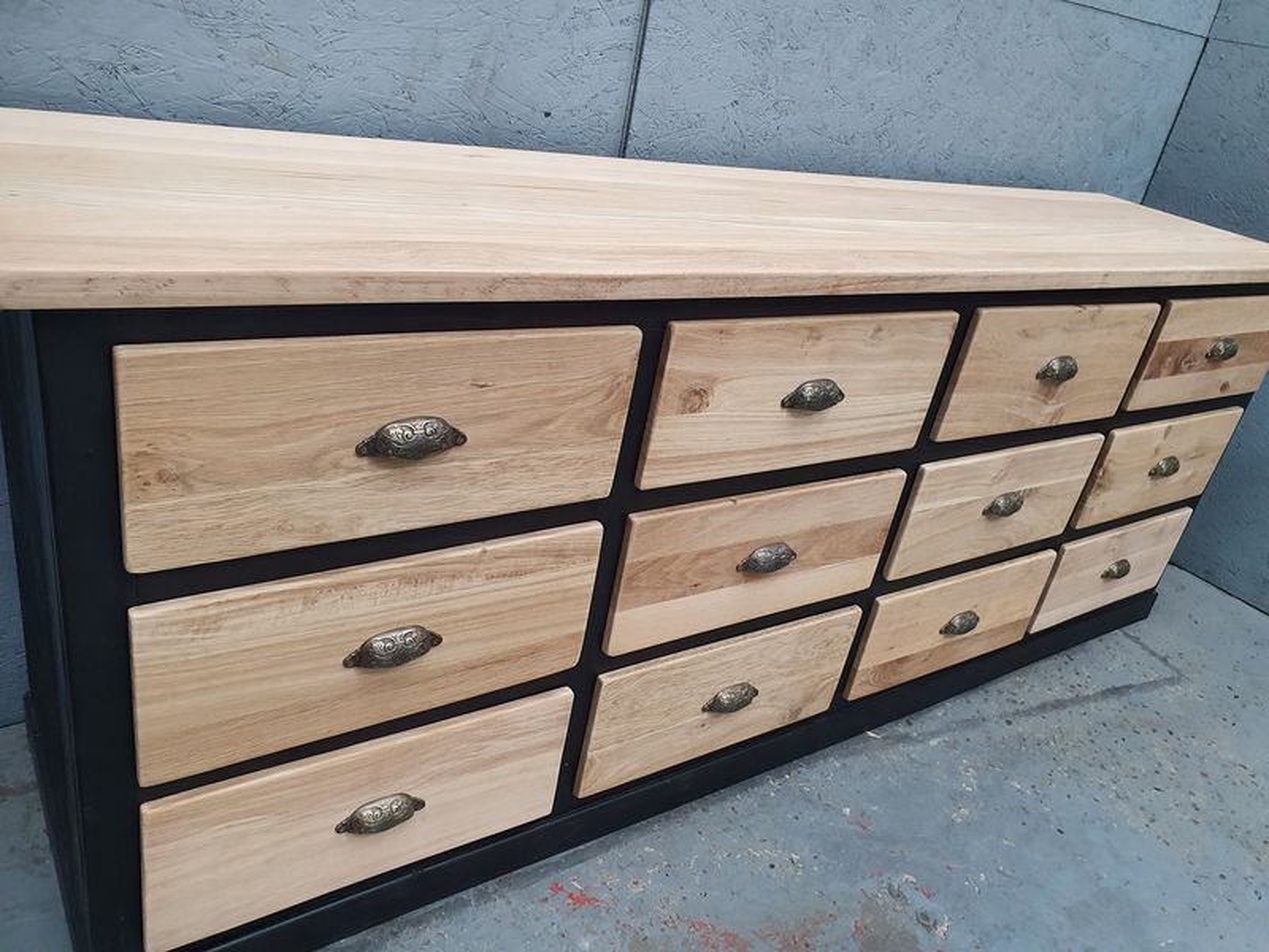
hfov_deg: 67.3
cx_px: 634
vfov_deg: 53.1
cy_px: 476
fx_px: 953
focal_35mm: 26
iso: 320
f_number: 2.4
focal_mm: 4.32
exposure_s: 1/100
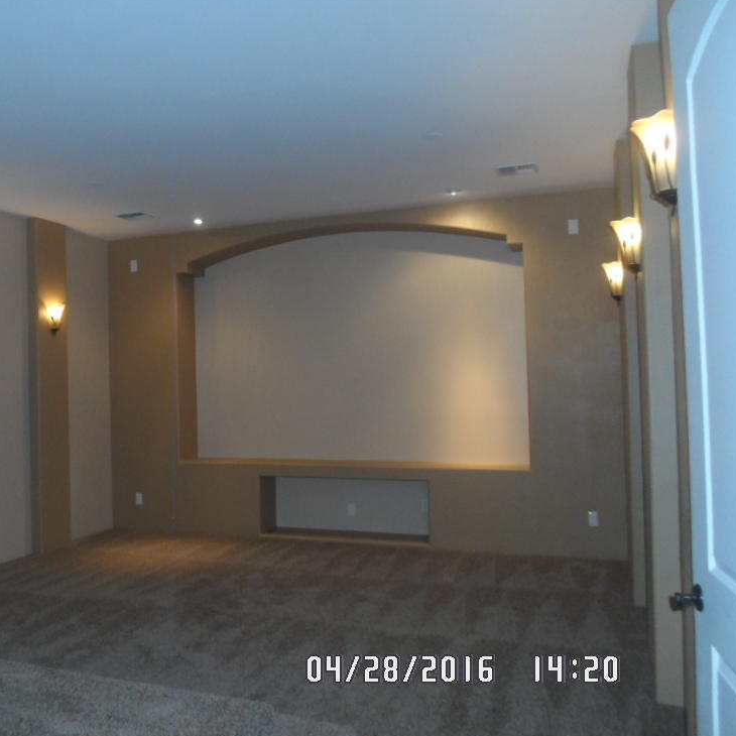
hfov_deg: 51.5
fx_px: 746
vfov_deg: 52.5
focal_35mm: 31
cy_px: 364
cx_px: 241
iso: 480
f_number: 2.5
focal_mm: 4.5
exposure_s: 1/30
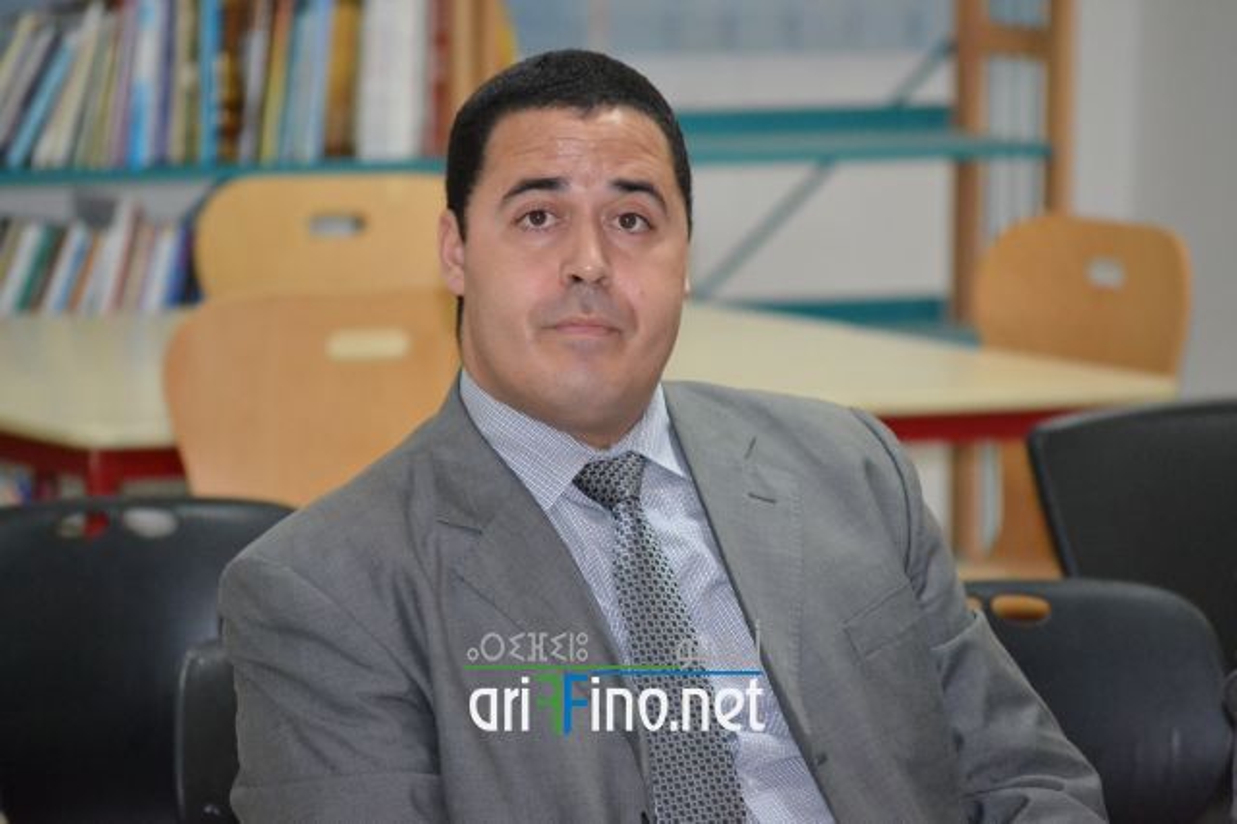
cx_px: 618
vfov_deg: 5.5
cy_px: 412
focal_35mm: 248
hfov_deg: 8.3
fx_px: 8500
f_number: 5.3
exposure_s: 1/60
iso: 3200
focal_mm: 165
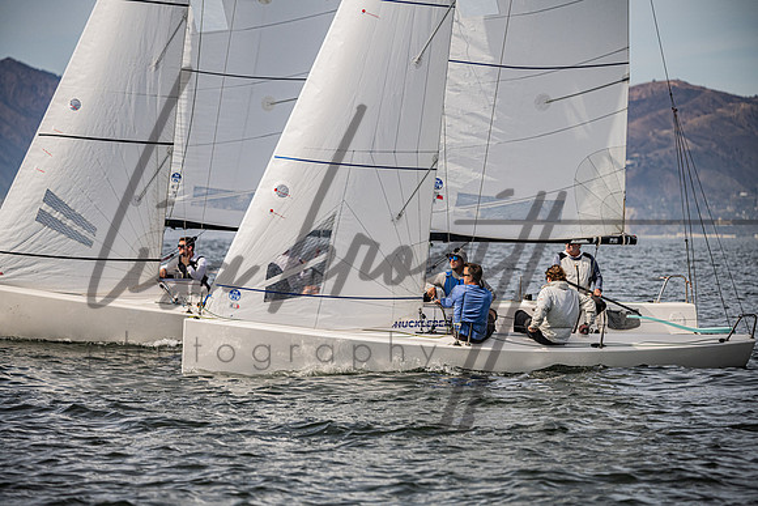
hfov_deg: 10.3
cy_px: 253
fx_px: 4212
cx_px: 379
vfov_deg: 6.9
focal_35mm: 200
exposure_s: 1/4000
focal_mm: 200
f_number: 5.6
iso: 320
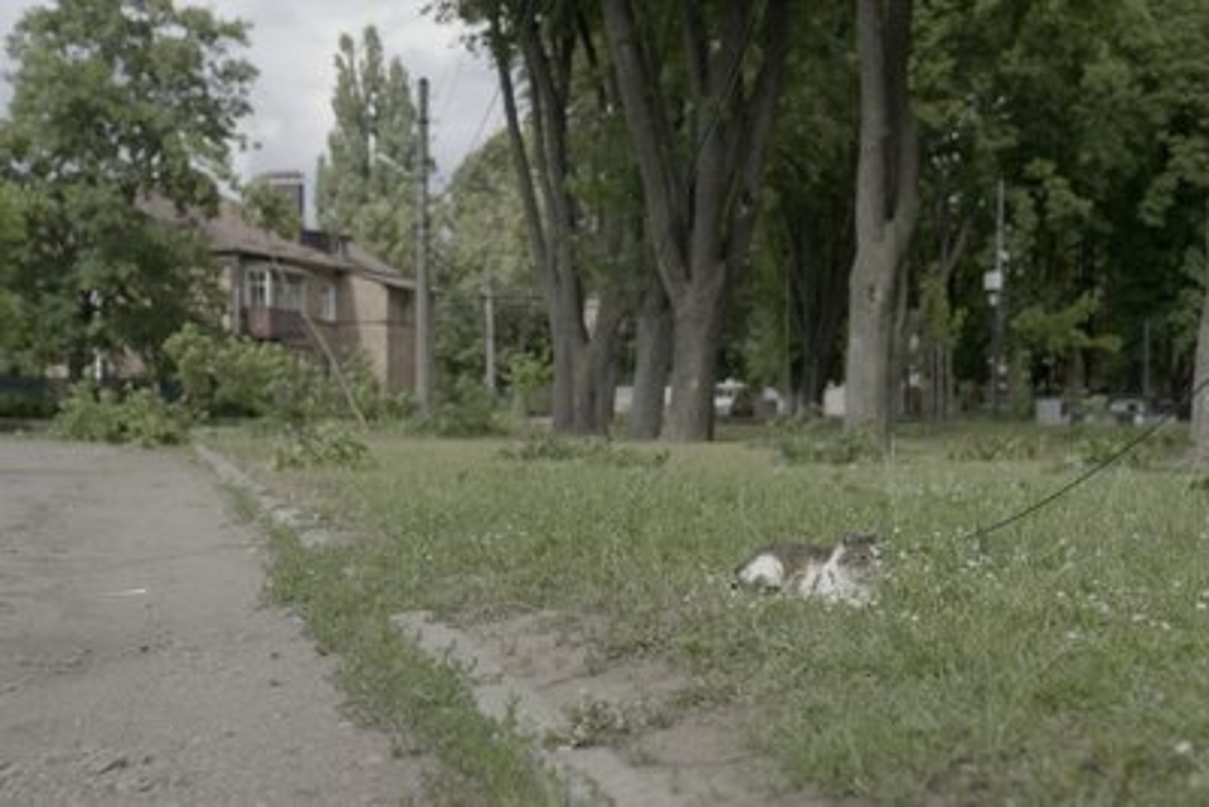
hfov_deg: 41.1
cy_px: 404
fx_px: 1612
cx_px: 604
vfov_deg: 28.1
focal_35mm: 48
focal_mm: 48
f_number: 3.2
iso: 640
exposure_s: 1/50
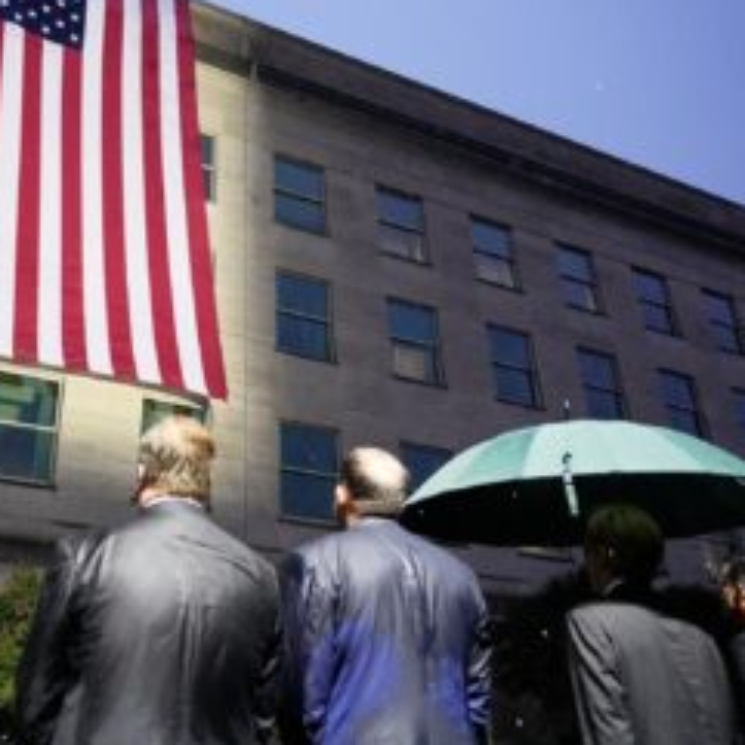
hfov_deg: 47.4
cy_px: 325
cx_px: 232
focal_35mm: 34
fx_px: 828
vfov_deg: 48.3
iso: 4000
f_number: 2.8
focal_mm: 23
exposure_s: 1/1000
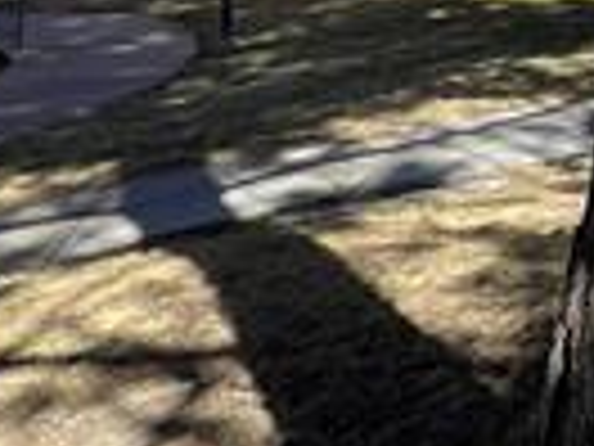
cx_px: 1300
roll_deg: +0.9
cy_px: -345
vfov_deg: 18.5
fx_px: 1081
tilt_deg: +8.5
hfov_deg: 17.1
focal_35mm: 63
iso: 32
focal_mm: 1.57
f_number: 1.8
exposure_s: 1/278
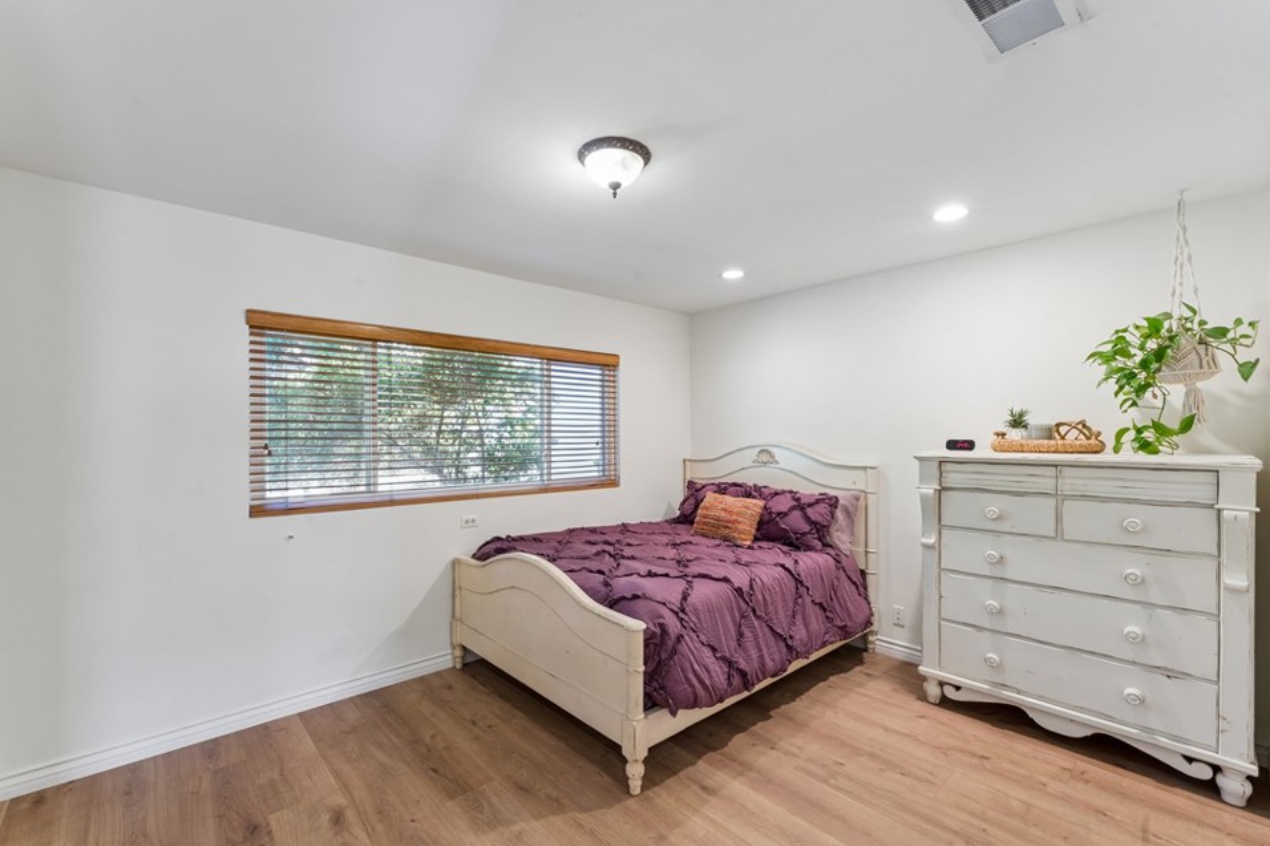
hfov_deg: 100.4
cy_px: 429
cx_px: 626
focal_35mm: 15
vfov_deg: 77.3
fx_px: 529
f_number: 13
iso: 100
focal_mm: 14
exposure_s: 6
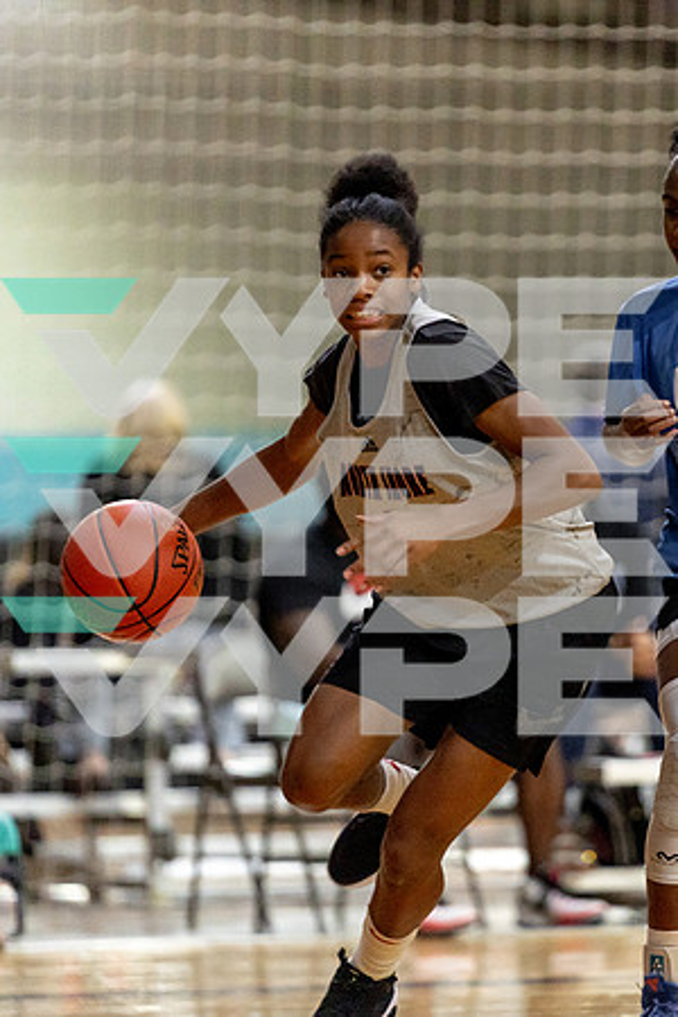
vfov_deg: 6.9
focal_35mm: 300
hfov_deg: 4.6
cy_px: 508
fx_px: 8474
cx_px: 533
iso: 2500
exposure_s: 1/800
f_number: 2.8
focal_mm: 200
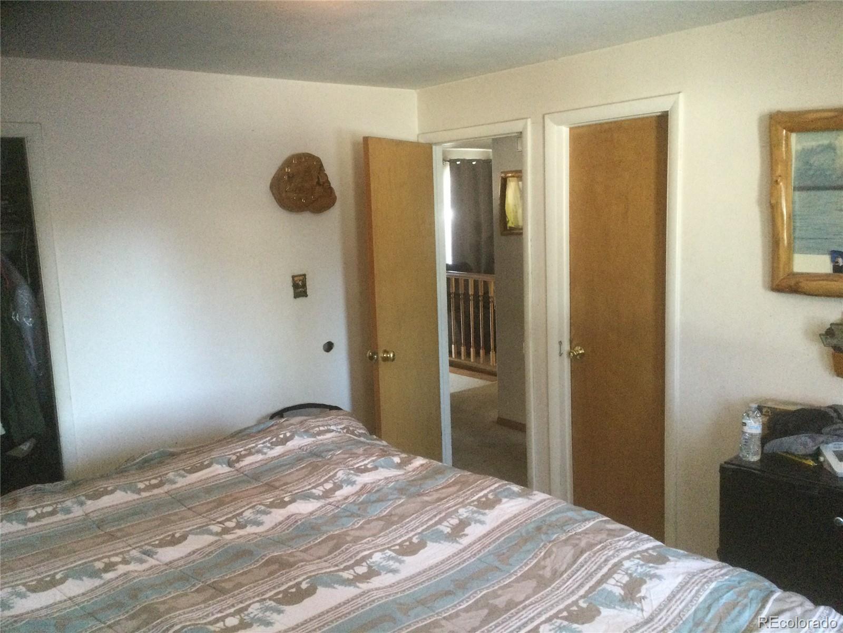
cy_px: 316
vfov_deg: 45.4
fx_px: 755
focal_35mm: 31
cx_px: 422
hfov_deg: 58.4
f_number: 2.4
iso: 200
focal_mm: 3.3
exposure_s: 1/30
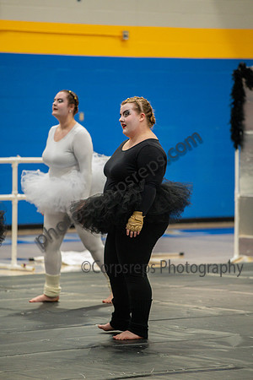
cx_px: 126
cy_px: 190
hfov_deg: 7.2
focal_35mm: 190
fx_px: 2003
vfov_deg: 10.8
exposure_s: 1/500
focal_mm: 190
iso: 6400
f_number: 4
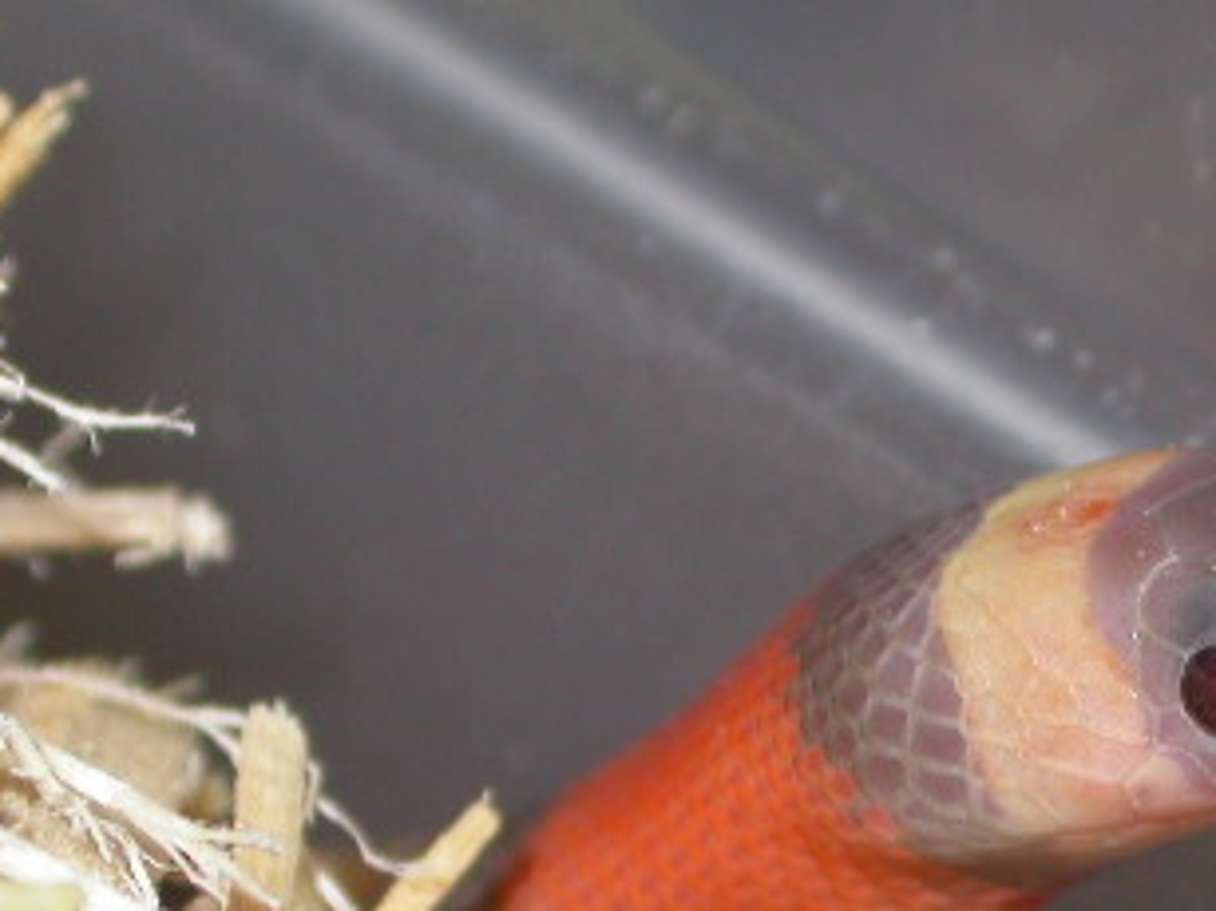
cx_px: 959
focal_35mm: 263
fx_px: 9235
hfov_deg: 7.5
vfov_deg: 5.6
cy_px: 824
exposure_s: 1/60.3
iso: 100
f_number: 4.5
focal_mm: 26.2
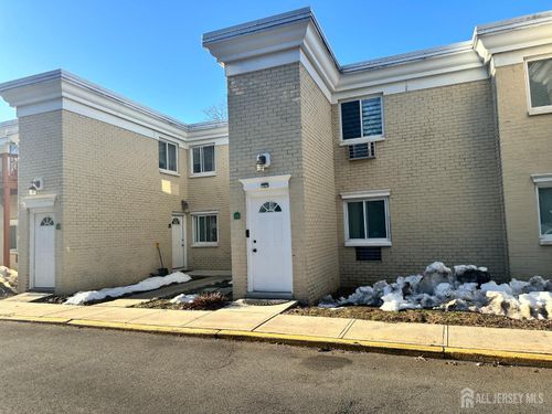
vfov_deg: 56.8
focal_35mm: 24
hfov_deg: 71.6
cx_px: 276
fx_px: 383
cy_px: 207
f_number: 1.78
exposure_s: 1/1692
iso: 80
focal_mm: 6.86
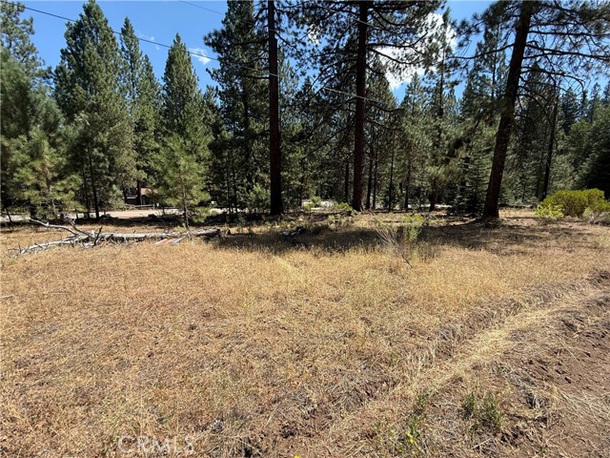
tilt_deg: -8.9
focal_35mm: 14
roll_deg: +0.3
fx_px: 247
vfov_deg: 85.7
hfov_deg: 102.1
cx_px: 305
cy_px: 229
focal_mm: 2.22
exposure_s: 1/864
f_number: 2.2
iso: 50
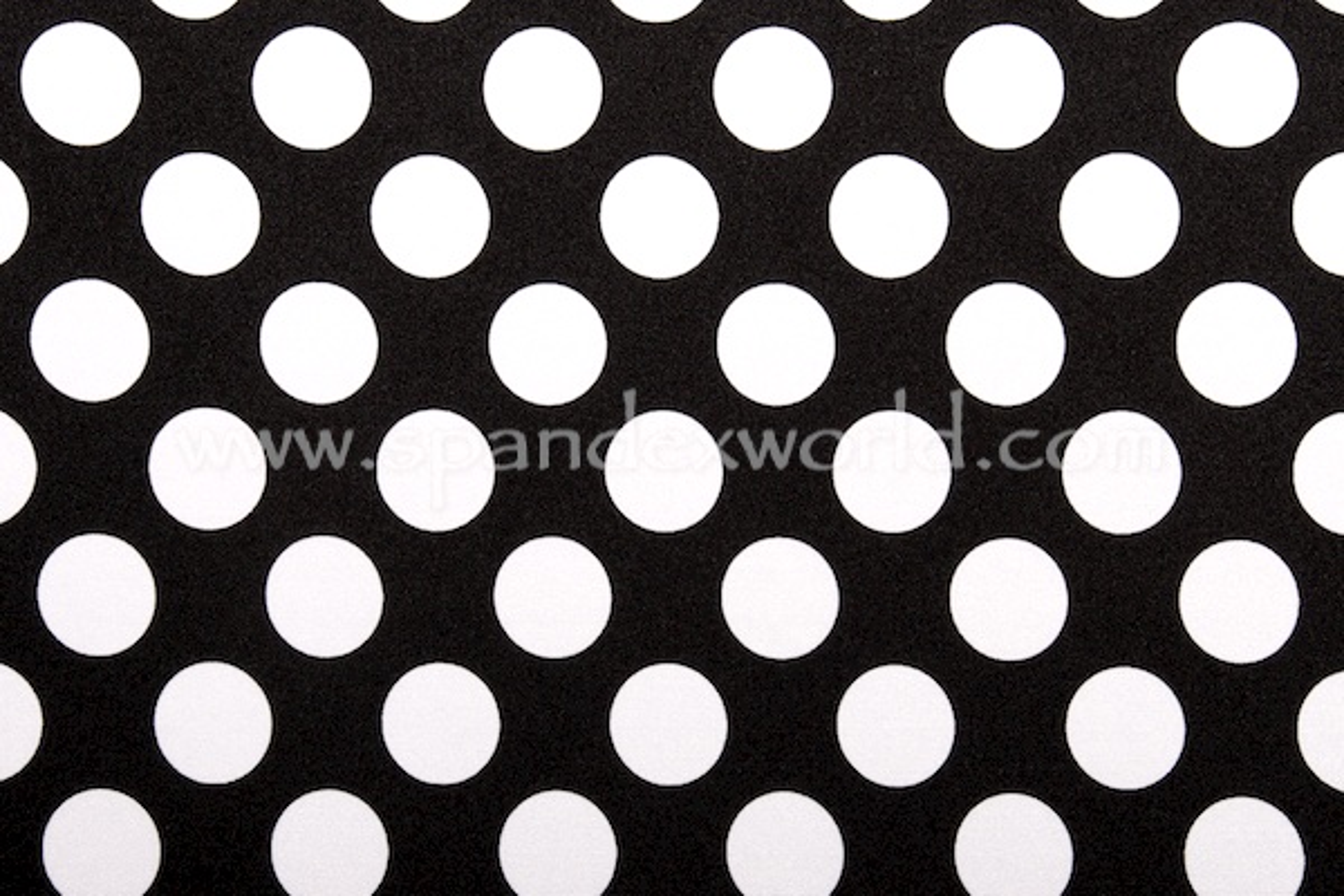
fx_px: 3920
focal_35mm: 105
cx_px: 672
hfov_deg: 19.5
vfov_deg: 13.0
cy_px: 448
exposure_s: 1/200
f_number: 14
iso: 250
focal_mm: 70
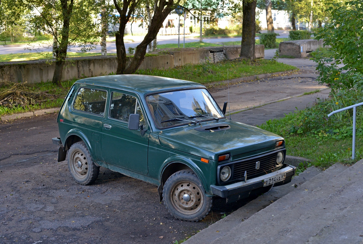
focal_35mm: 50
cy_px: 122
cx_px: 182
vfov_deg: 27.1
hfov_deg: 39.5
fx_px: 505
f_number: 5.6
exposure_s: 1/200
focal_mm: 50
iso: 640
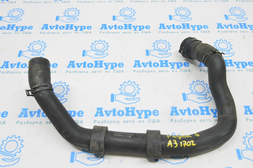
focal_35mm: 34
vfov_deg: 38.3
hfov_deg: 55.1
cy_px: 84
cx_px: 126
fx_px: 242
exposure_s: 1/15
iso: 6400
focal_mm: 23
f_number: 20
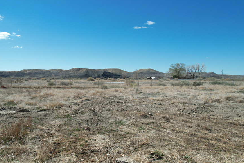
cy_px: 84
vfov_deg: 49.6
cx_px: 102
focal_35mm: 26
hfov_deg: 68.9
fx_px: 176
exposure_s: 1/2000
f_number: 2.8
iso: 100
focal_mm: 8.38
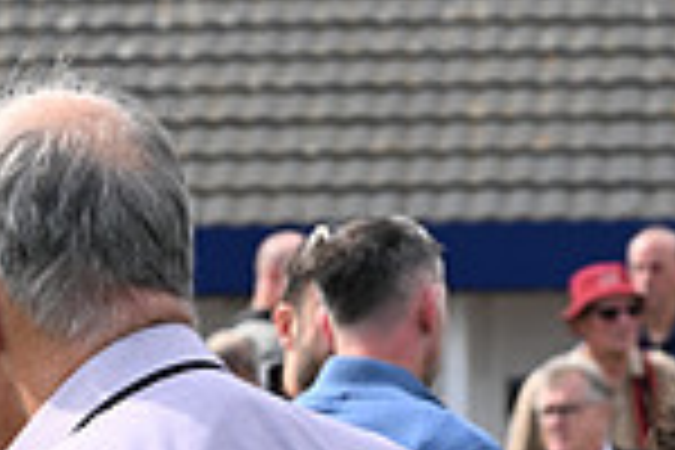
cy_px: 790
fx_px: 6375
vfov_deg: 4.0
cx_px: -378
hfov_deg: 6.0
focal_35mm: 340
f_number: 5.6
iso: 400
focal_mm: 88
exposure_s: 1/1000
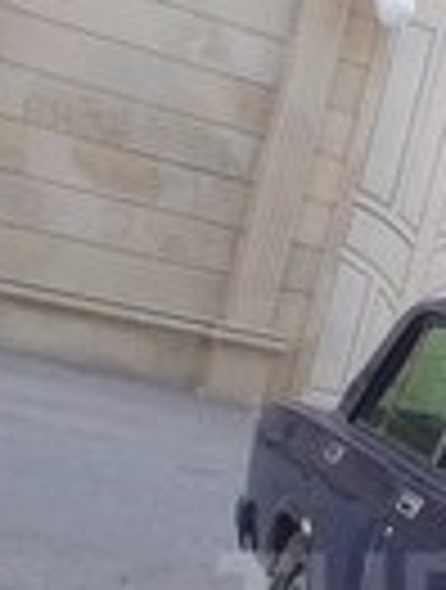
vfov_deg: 16.4
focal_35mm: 117
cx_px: 563
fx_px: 2000
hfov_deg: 12.4
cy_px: 604
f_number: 2.2
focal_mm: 3.3
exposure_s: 1/104
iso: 40
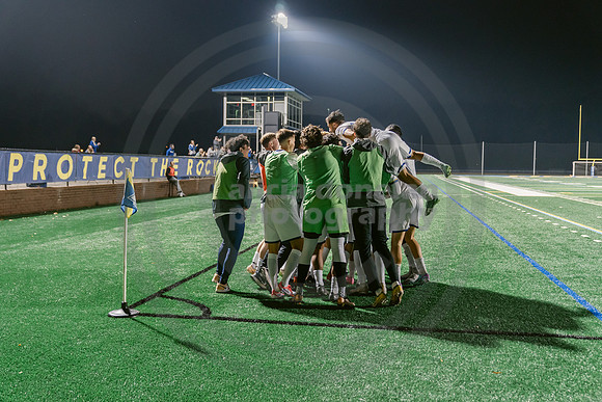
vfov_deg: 36.9
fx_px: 602
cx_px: 301
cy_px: 201
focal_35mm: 36
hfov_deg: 53.1
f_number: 3.2
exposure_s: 1/100
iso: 2500
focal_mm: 36
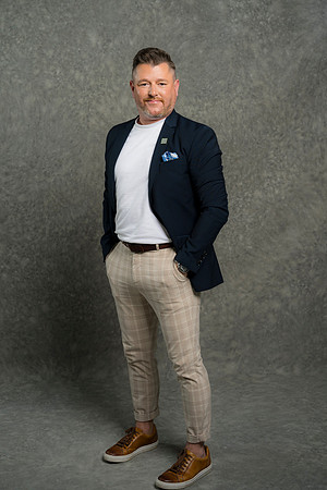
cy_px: 245
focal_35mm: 55
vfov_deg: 36.2
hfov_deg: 24.6
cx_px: 164
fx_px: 749
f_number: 4
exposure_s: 1/160
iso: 125
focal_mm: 55
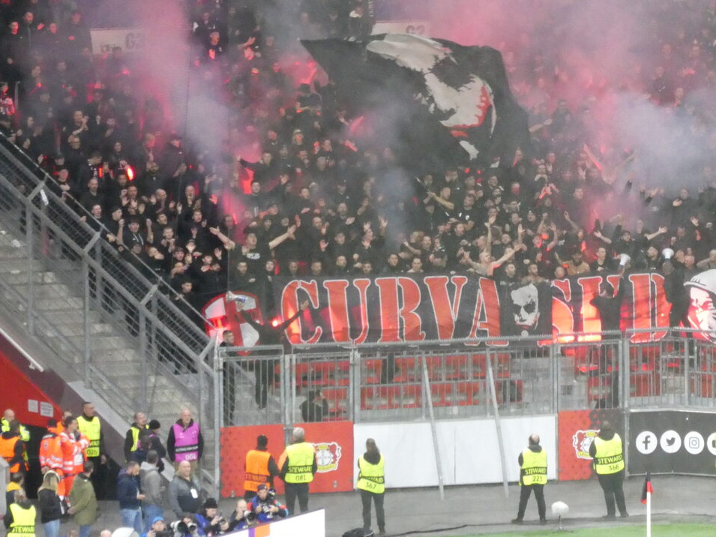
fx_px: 6928
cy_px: 102
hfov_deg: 5.9
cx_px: 569
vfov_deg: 4.4
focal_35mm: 335
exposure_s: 1/80
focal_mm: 35.8
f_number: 5.6
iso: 1250
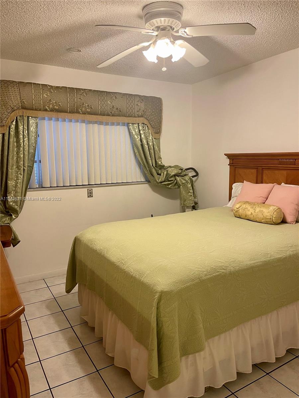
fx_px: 299
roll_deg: +0.1
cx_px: 150
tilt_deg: -8.4
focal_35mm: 26
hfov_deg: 53.1
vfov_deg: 67.3
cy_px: 199
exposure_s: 1/60
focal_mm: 5.1
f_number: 1.6
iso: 100
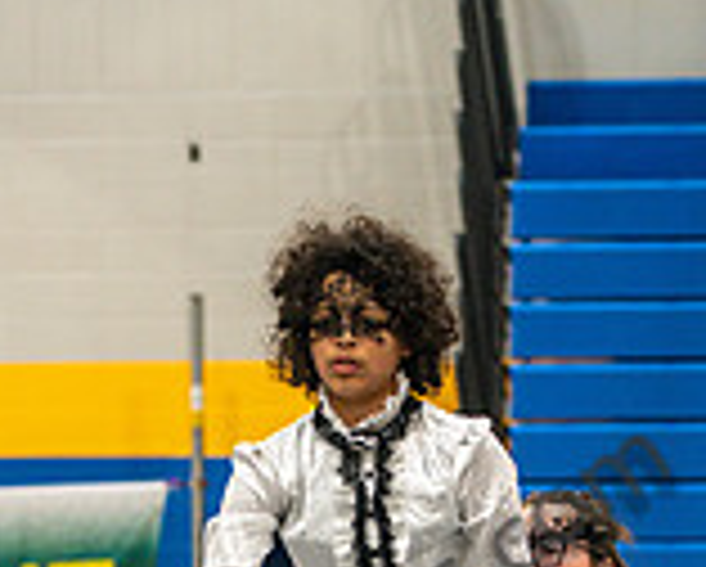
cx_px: 270
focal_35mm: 295
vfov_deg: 5.2
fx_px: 6172
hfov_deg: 6.5
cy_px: 742
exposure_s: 1/500
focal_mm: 110
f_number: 4
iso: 2800
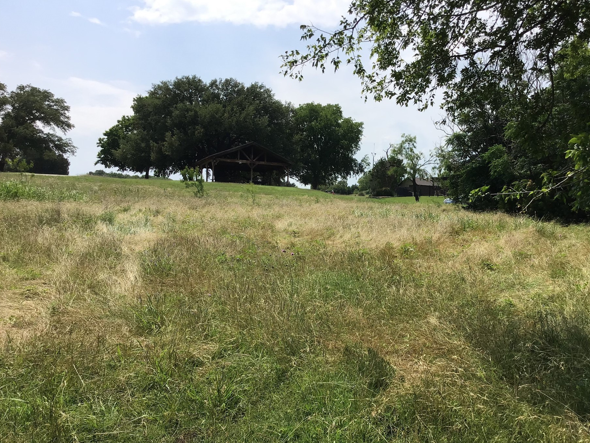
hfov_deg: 52.5
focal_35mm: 35
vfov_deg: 40.6
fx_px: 596
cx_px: 329
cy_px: 245
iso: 25
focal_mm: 3.3
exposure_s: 1/1631
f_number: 2.4
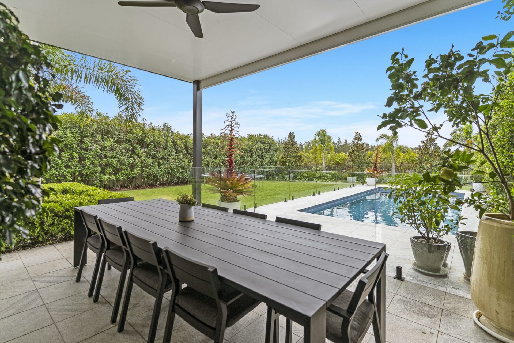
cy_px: 172
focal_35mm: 17
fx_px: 243
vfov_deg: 70.5
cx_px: 257
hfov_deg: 93.3
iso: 400
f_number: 3.2
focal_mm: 17
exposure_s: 1/500
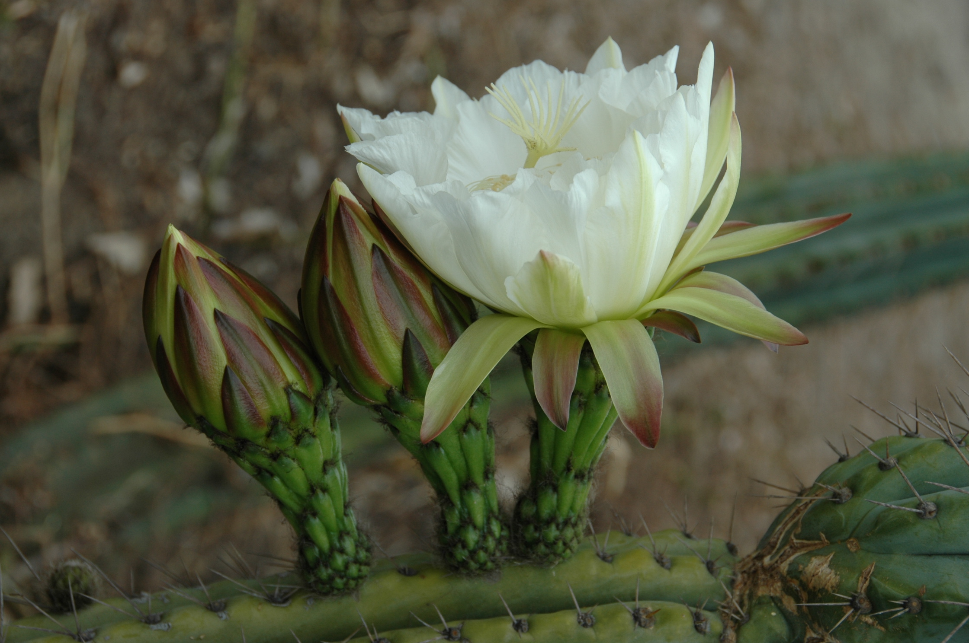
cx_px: 484
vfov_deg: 11.1
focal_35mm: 123
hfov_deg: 16.7
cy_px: 322
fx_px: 3307
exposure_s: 1/200
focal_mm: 82
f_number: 7.1
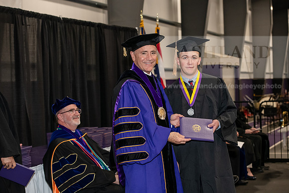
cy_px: 96
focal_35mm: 70
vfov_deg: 19.5
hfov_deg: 28.8
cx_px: 144
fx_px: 562
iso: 2500
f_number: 5
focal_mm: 70
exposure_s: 1/200
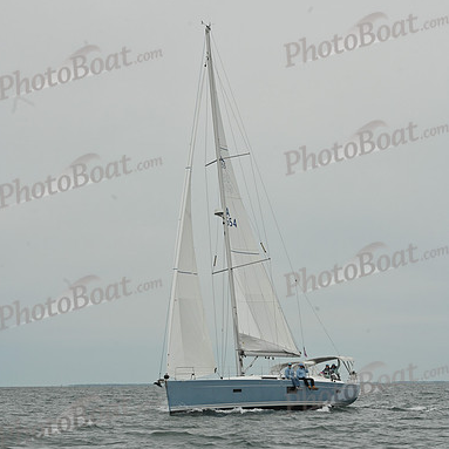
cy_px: 223
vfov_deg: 13.8
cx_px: 223
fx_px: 1849
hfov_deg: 13.8
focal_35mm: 126
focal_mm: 98
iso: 320
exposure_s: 1/1000
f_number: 13
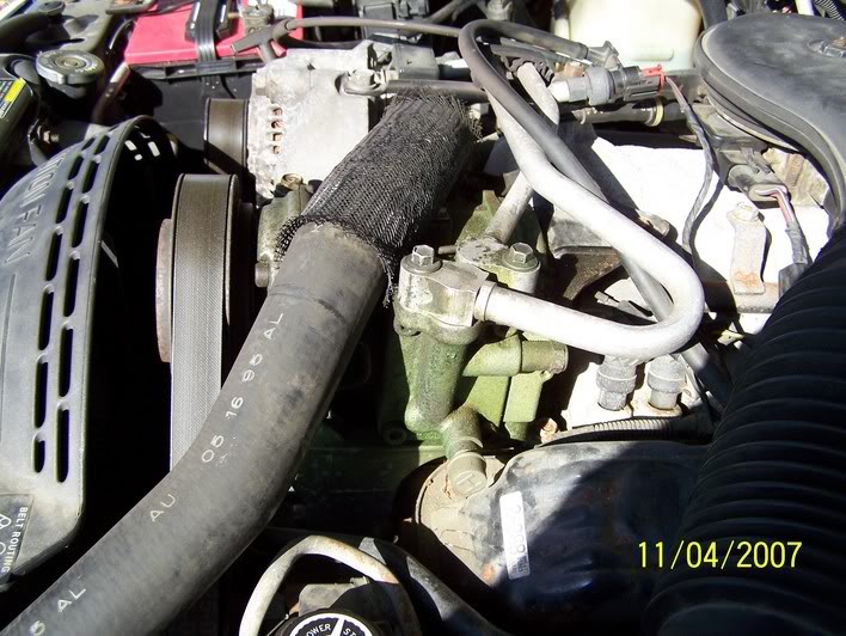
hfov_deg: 48.9
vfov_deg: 37.8
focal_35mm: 38
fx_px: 929
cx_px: 423
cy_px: 318
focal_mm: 6.3
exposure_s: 1/320
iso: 80
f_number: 2.8
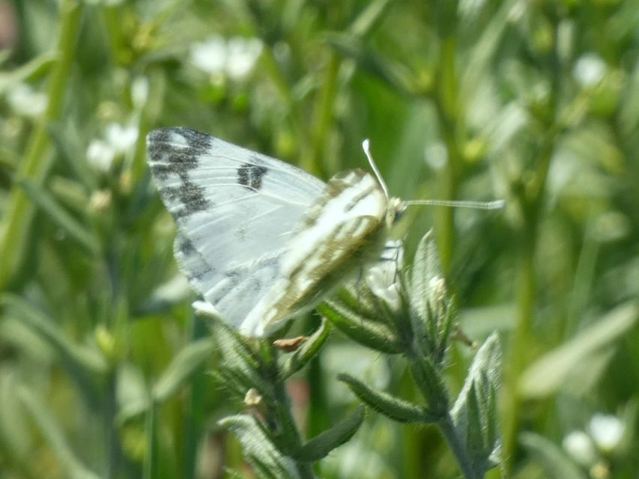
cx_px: 320
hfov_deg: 5.0
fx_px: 7385
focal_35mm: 400
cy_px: 240
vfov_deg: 3.7
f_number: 5.6
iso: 80
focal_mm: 71.7
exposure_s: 1/100
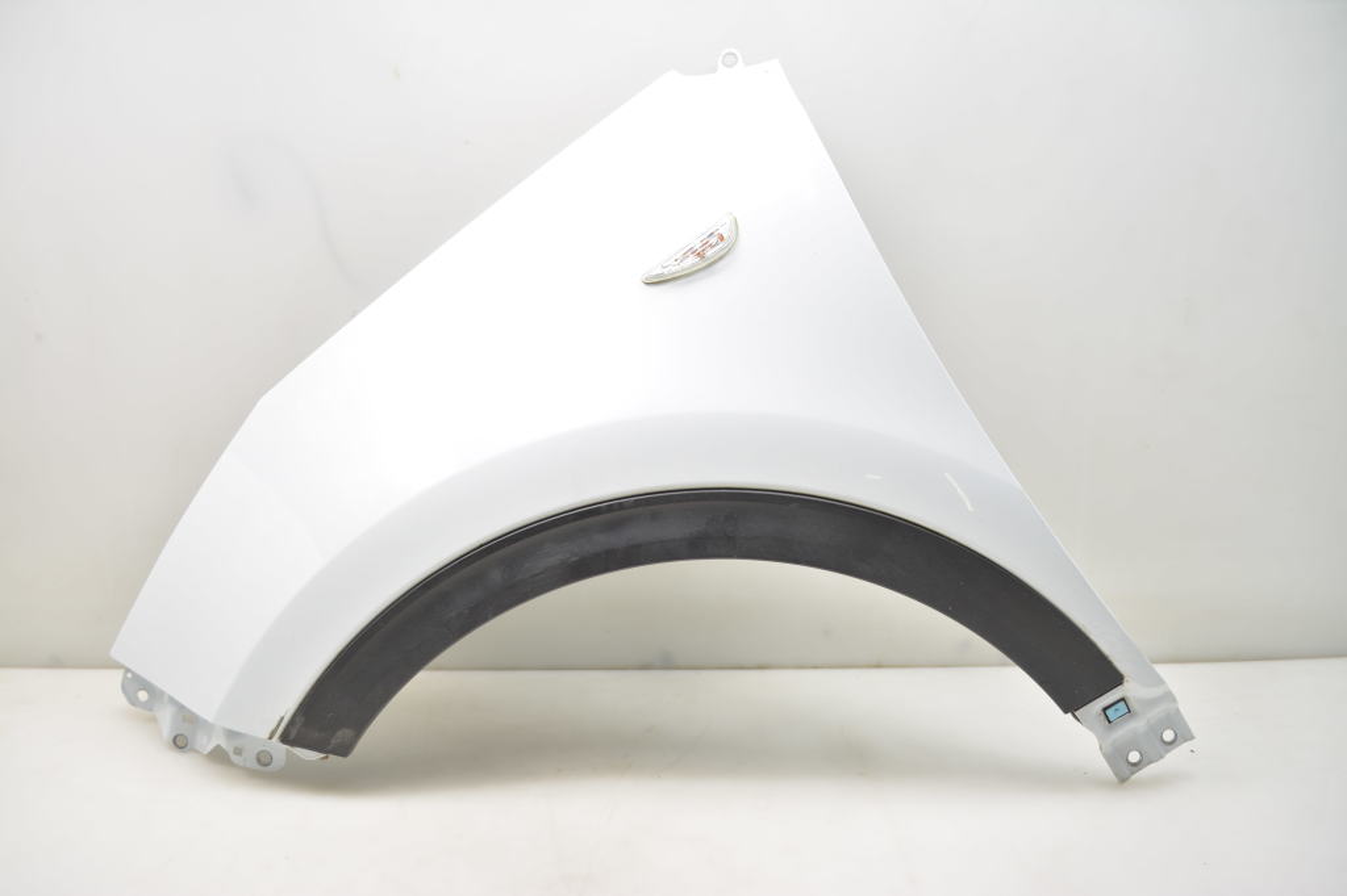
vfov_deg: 43.6
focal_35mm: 30
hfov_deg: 61.9
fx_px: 1122
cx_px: 674
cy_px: 448
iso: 100
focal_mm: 20
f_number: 3.8
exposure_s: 1/40
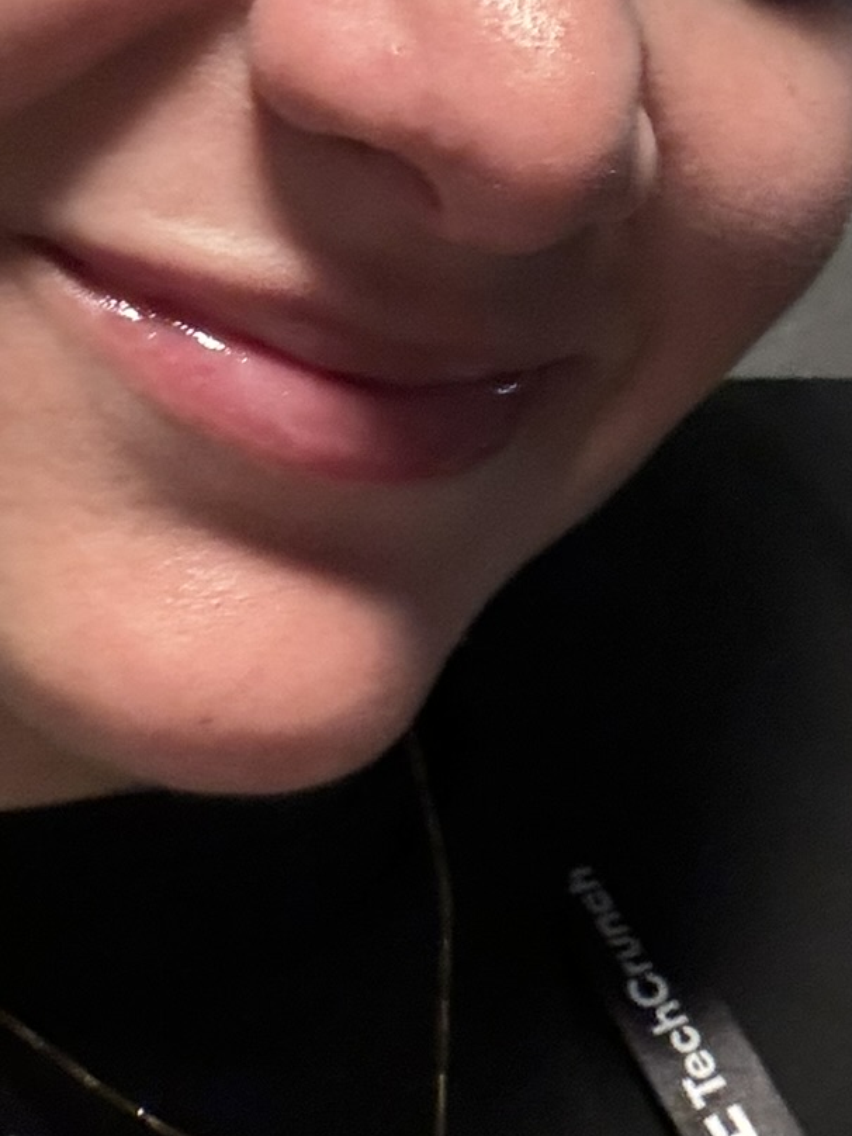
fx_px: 2494
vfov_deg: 25.7
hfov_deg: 18.5
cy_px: 605
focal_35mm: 76
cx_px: 990
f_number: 1.9
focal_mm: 2.69
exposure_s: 1/30
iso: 400
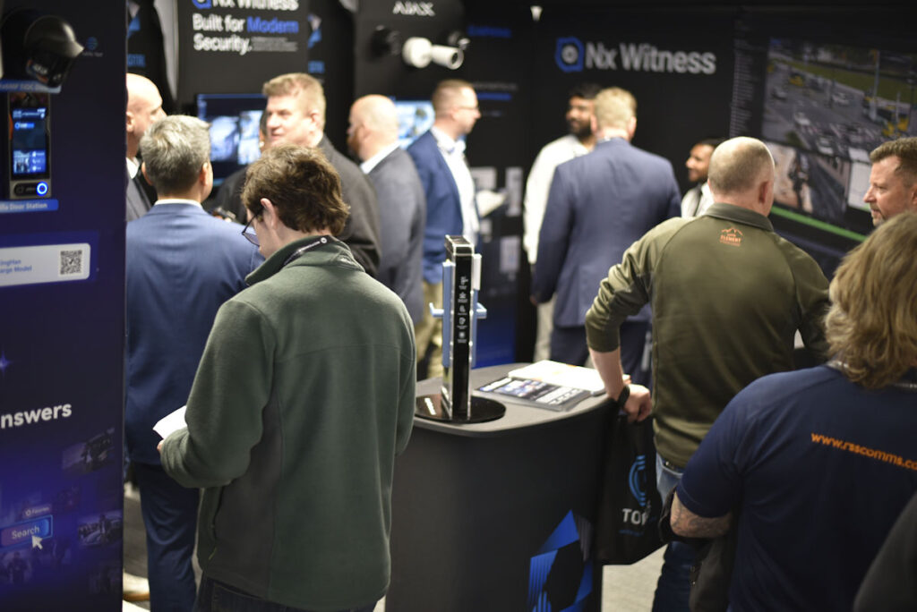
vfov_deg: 27.0
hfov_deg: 39.6
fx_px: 1274
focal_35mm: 50
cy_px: 306
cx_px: 458
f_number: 1.8
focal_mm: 50
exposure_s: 1/60
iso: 800
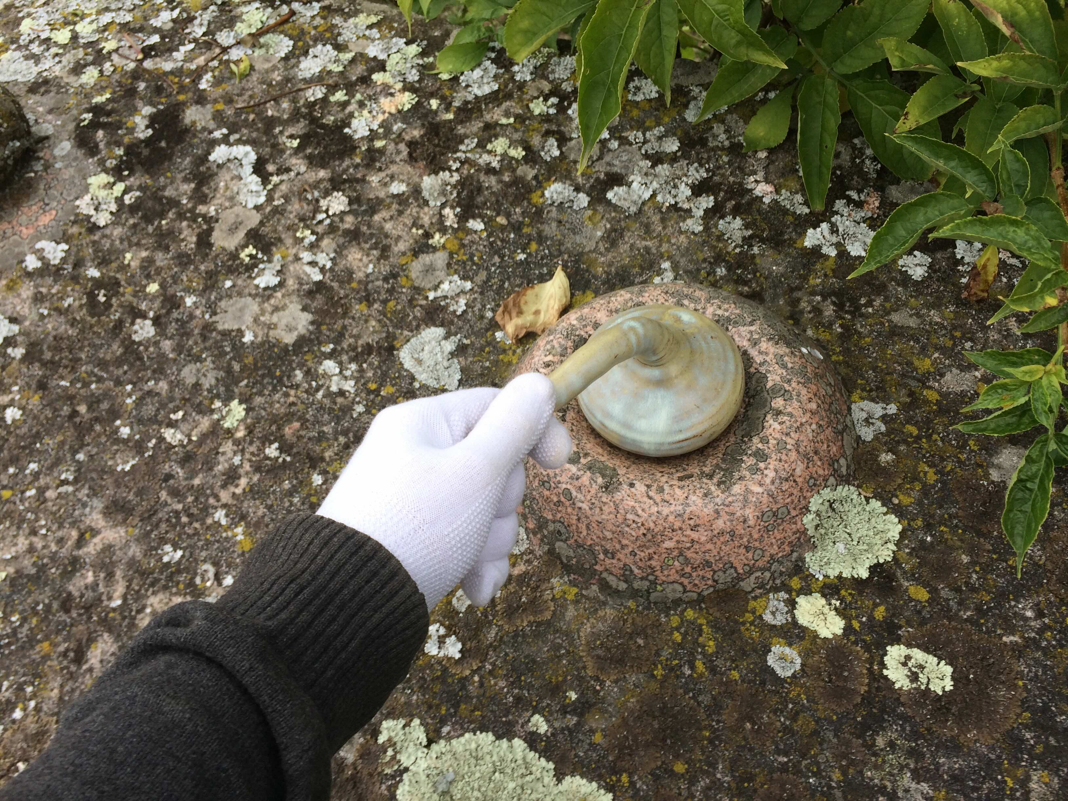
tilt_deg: -55.3
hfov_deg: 61.7
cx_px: 534
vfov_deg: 48.2
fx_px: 895
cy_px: 400
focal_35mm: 29
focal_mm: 4.15
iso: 32
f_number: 2.2
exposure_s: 1/163
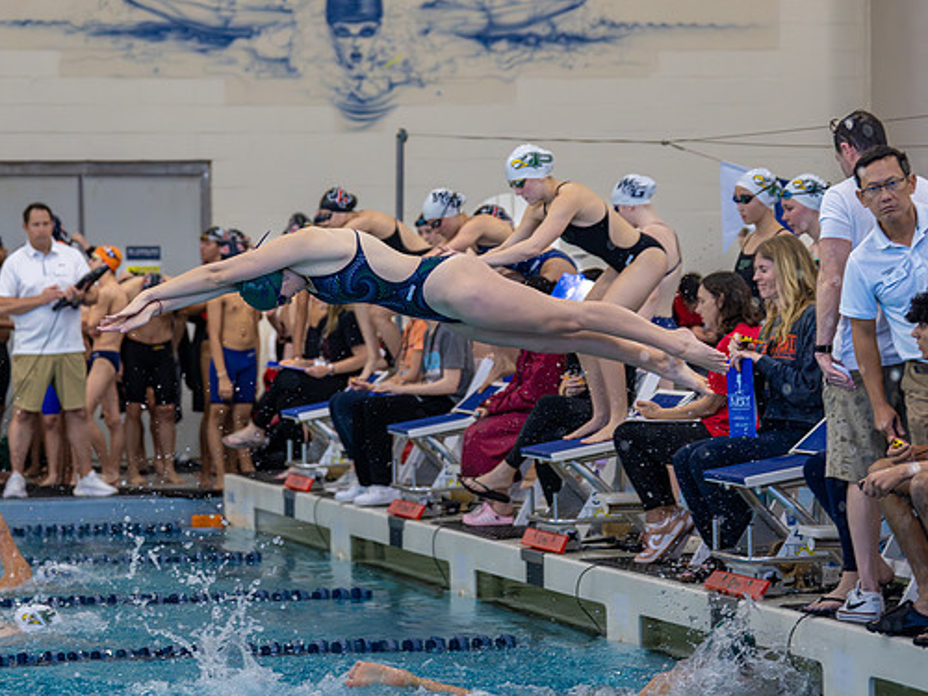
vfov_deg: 9.9
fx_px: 4021
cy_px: 349
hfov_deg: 13.2
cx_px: 351
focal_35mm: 150
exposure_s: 1/1000
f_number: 2.8
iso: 2500
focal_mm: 95
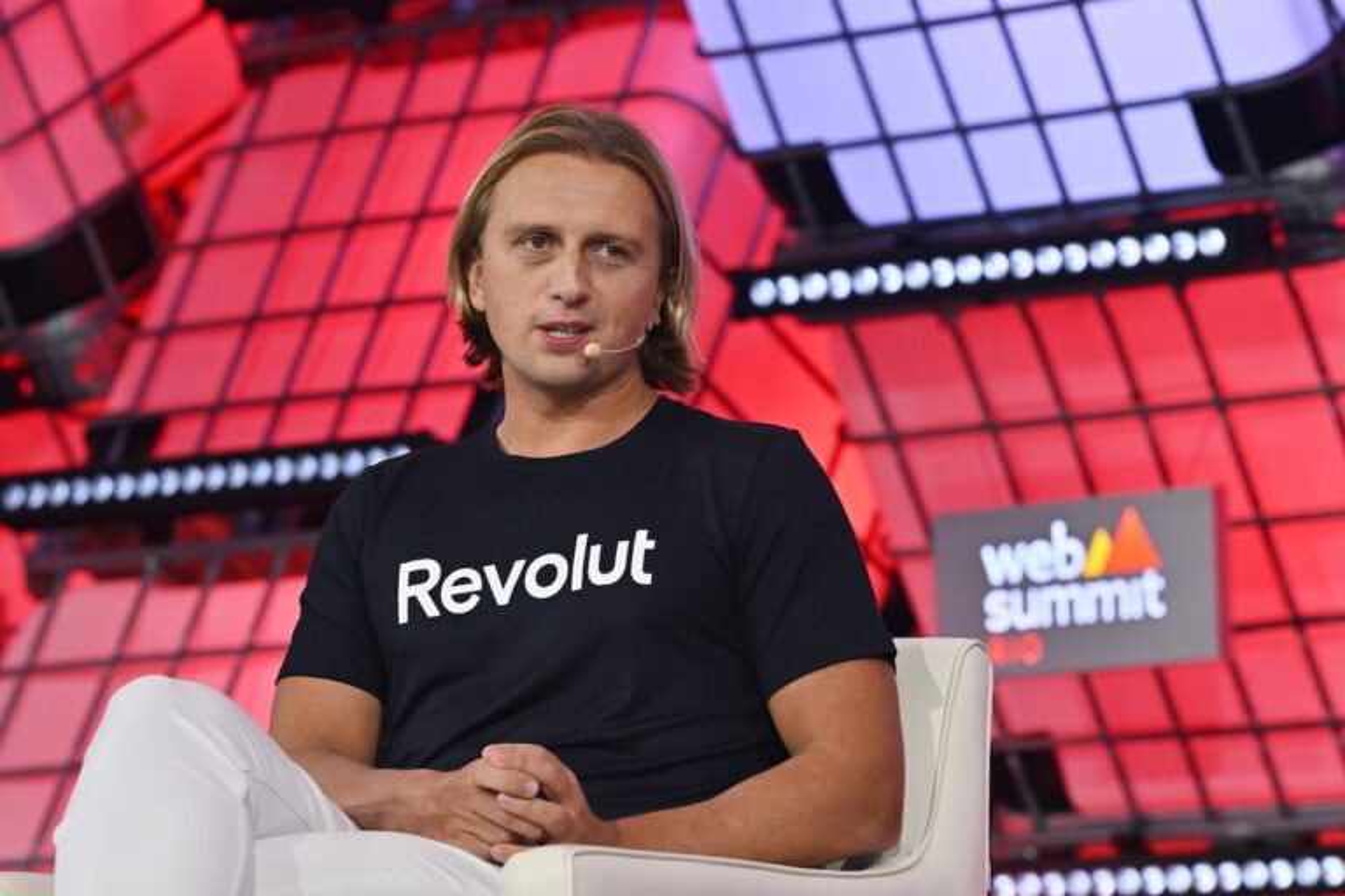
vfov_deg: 7.2
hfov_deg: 10.8
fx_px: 7098
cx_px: 672
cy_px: 448
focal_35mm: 190
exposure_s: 1/125
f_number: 8
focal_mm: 190
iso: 3200
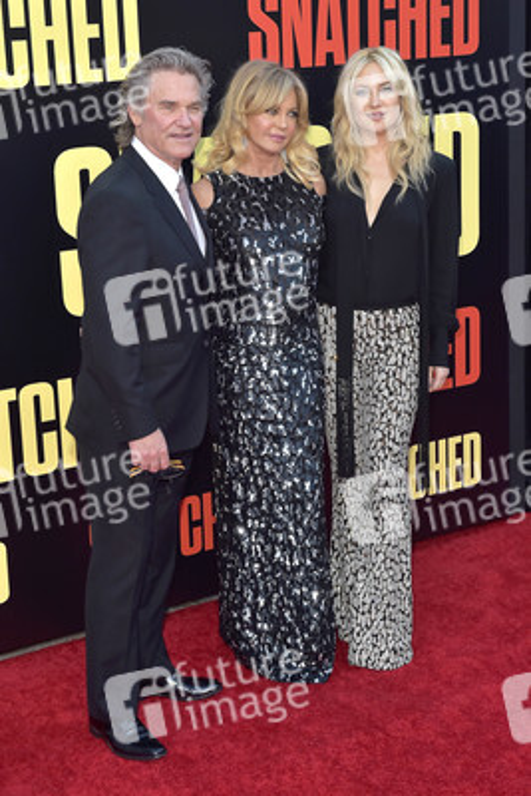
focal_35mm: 60
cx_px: 266
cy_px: 398
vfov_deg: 33.4
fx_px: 1326
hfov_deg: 22.6
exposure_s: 1/320
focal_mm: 60
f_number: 6.3
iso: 500
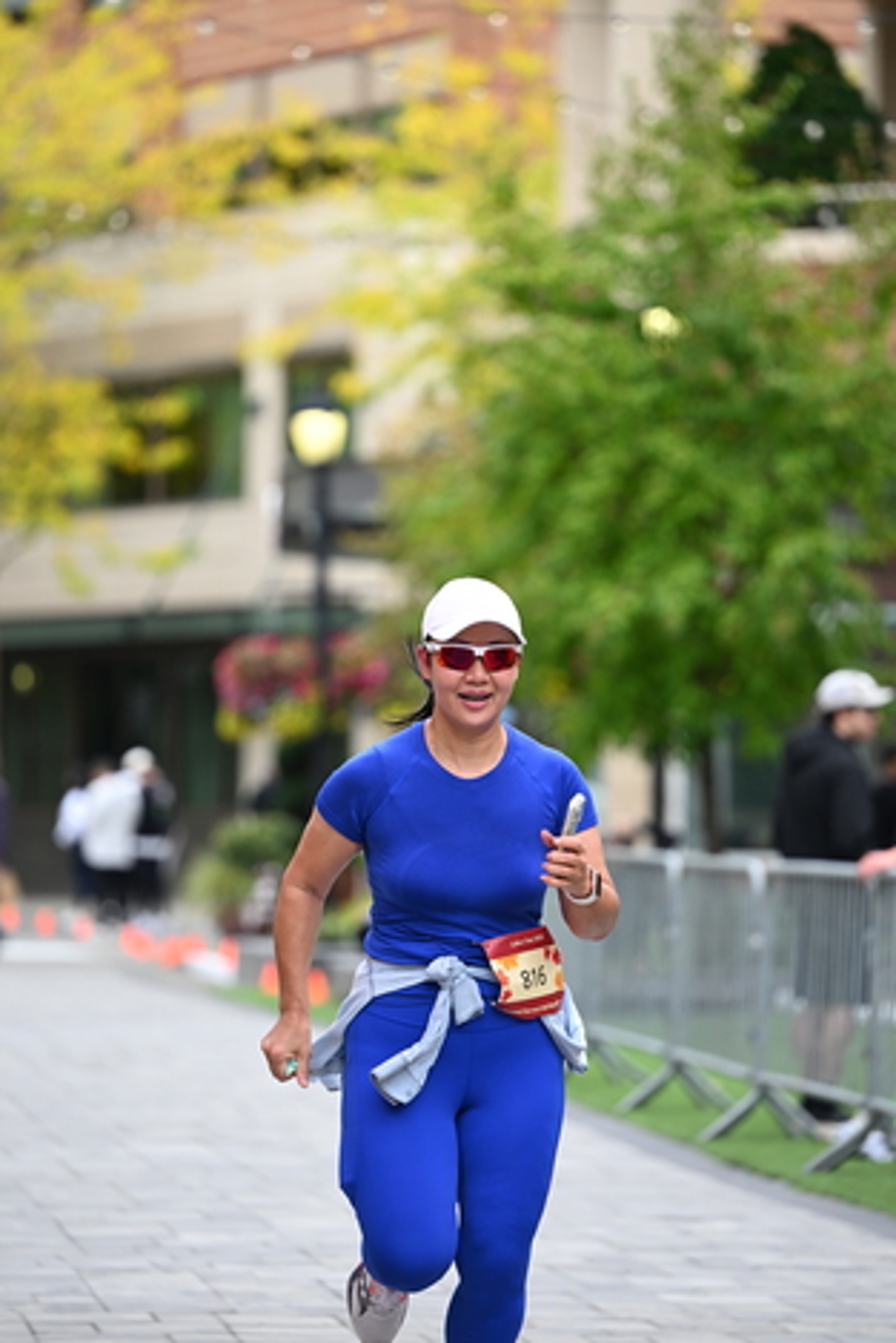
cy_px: 619
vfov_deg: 12.1
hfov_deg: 8.1
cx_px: 448
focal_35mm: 170
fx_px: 6341
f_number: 2.8
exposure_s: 1/2000
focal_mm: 145
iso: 640
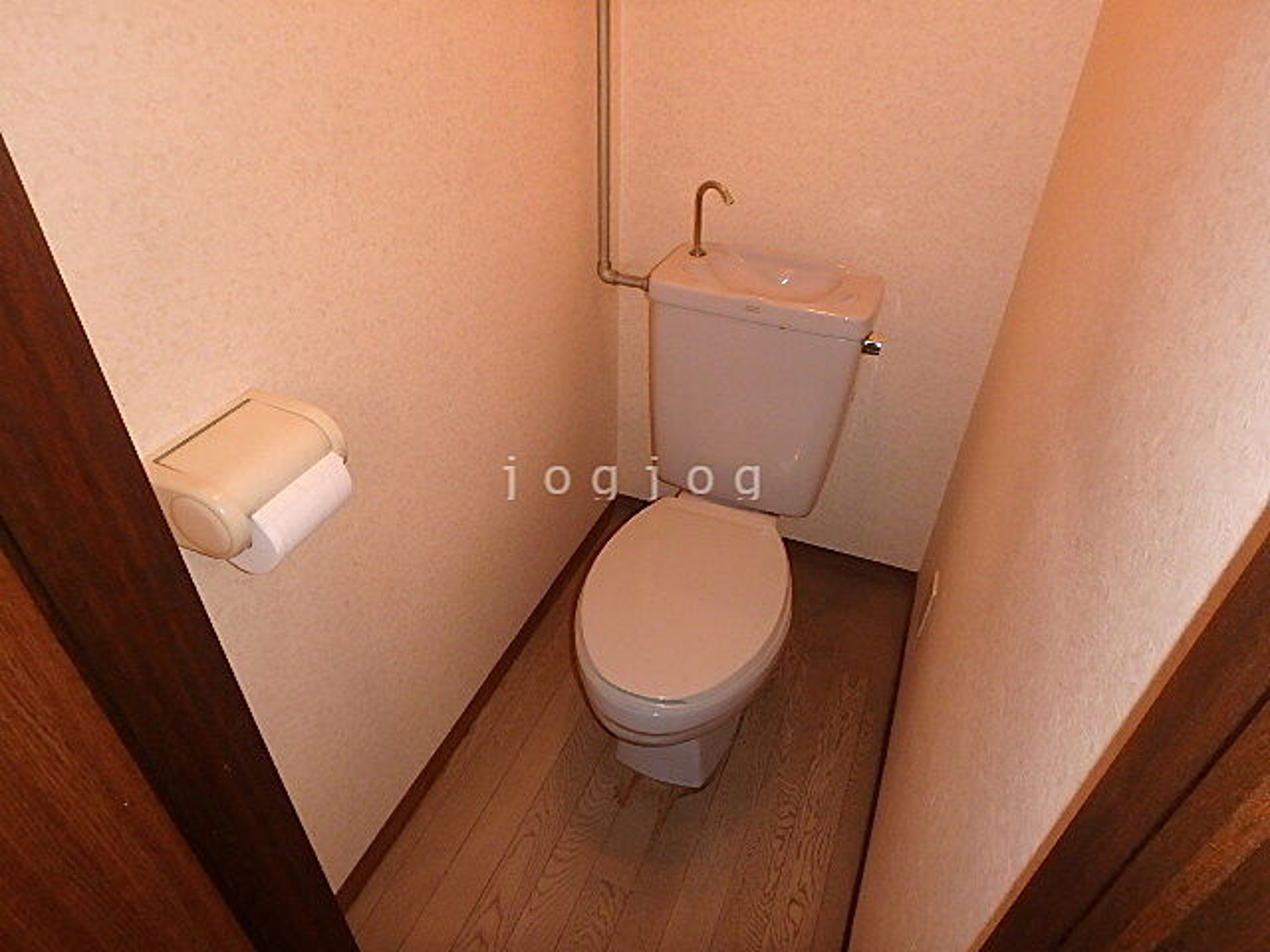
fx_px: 770
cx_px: 635
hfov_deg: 79.0
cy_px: 476
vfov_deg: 63.4
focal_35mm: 21
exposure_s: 1/30
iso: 400
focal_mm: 3.7
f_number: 3.5
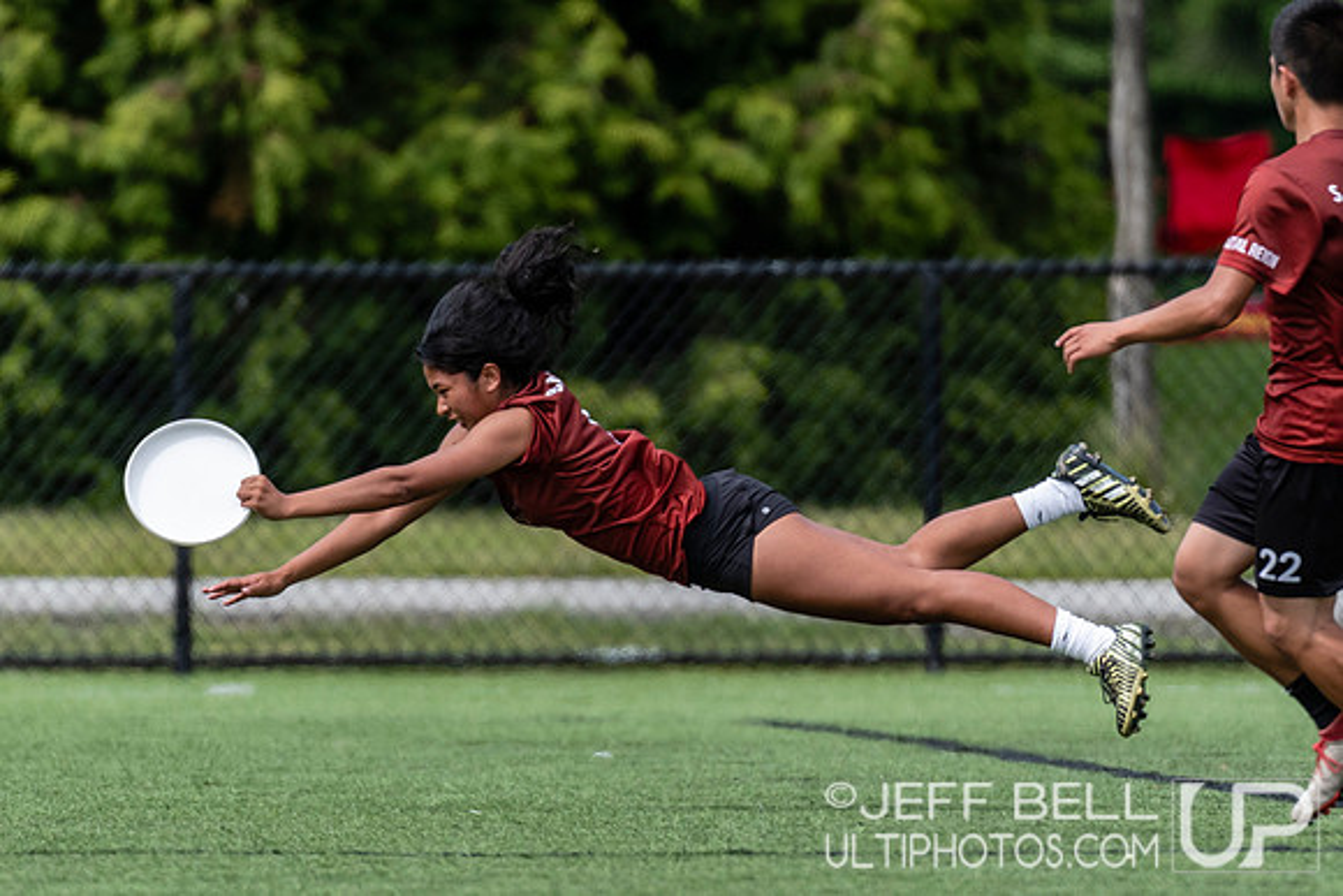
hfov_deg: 2.1
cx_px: 752
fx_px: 36154
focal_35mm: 969
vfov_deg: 1.4
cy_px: 488
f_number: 4
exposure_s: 1/1600
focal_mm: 400
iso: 360
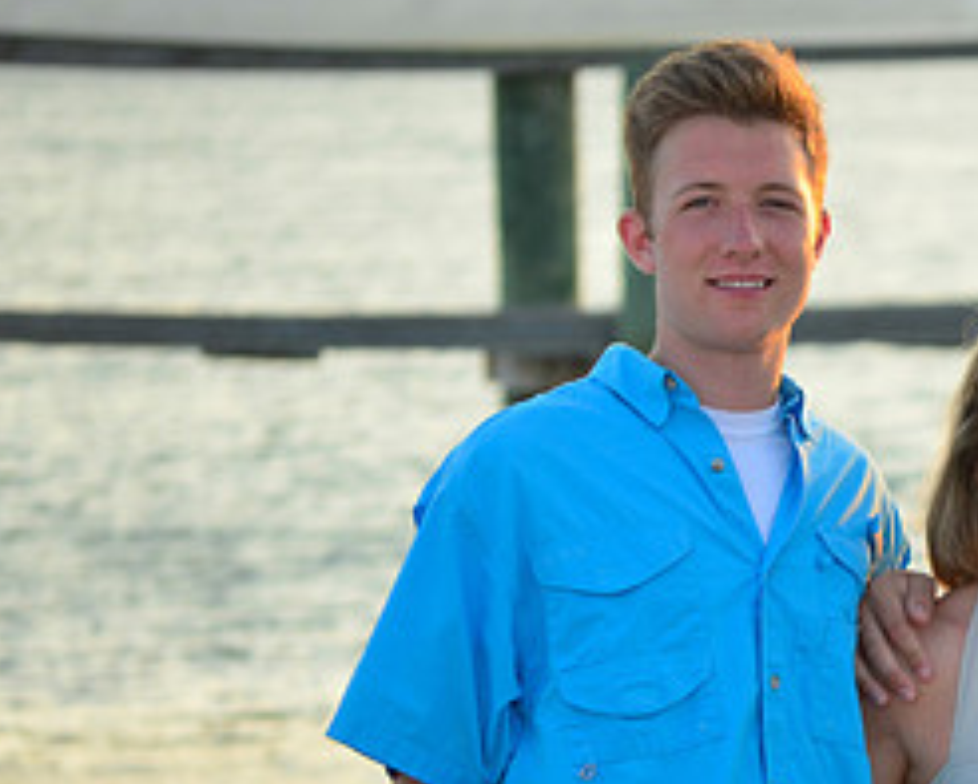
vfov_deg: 3.5
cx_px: 1058
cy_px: 509
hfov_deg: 4.3
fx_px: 12947
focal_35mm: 447
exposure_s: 1/160
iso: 200
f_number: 6.3
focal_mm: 135
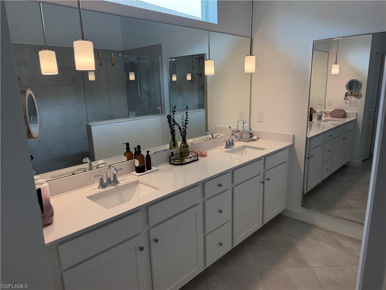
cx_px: 193
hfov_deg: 71.6
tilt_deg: -12.9
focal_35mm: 24
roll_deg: +1.5
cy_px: 145
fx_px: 268
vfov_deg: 56.8
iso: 200
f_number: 1.78
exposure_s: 1/226
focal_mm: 6.76
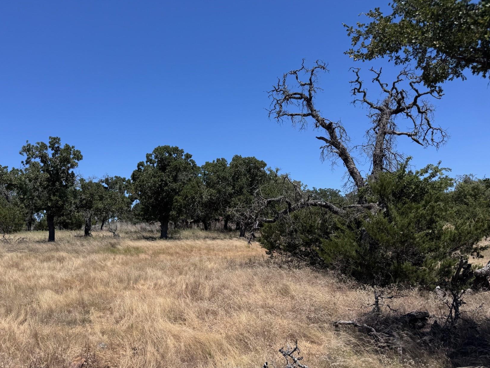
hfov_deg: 59.4
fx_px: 425
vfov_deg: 46.7
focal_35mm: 30
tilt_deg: +3.0
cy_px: 203
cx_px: 195
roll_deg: +1.2
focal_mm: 6.76
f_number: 1.78
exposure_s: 1/4950
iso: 80
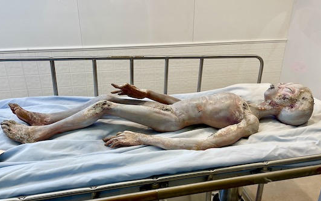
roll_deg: -0.2
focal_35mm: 31
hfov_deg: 61.2
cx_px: 162
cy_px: 107
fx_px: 271
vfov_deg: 40.6
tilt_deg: -24.6
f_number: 1.6
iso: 100
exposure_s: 1/120
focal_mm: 5.1
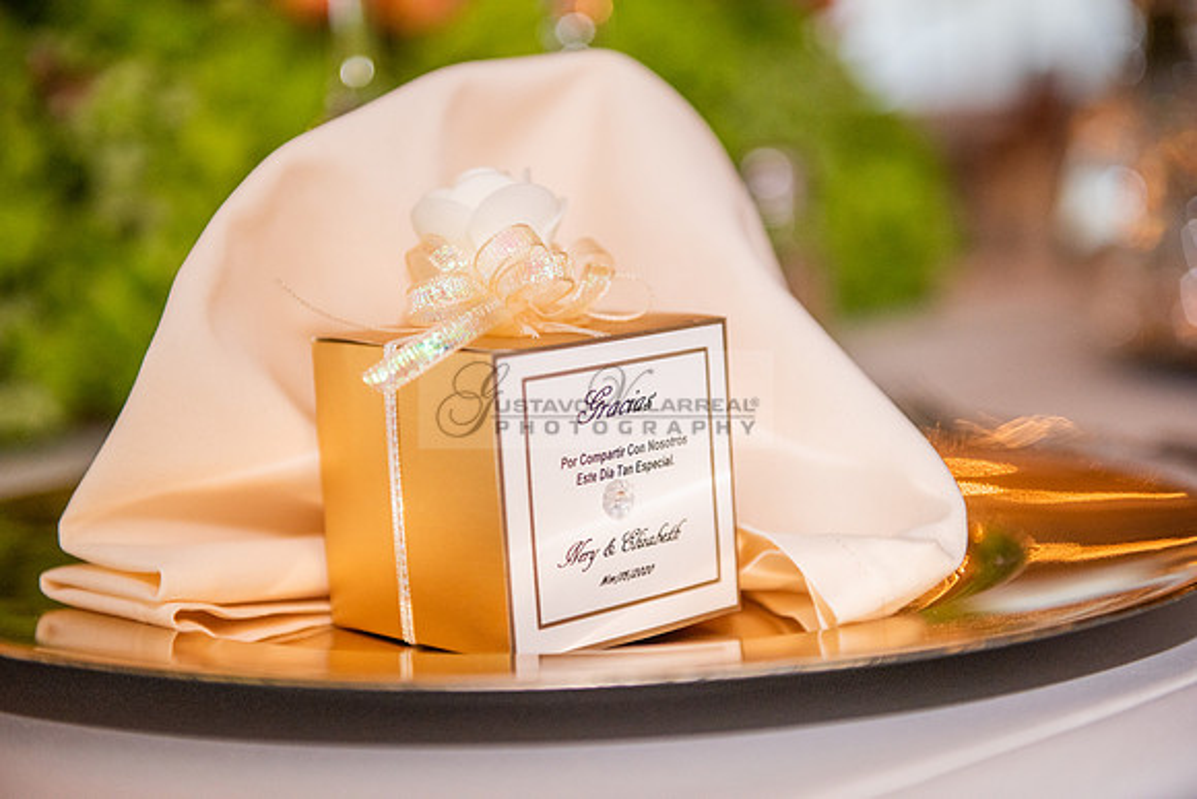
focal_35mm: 70
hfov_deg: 28.8
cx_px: 598
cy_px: 400
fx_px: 2328
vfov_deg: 19.5
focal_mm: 70
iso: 1000
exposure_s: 1/200
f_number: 2.8
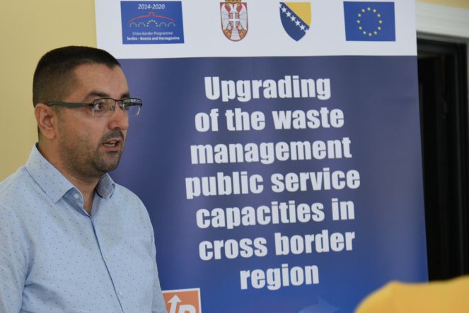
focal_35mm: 98
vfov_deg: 14.0
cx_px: 128
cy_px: 212
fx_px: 1278
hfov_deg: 20.7
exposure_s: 1/200
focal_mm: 65
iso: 1600
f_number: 4
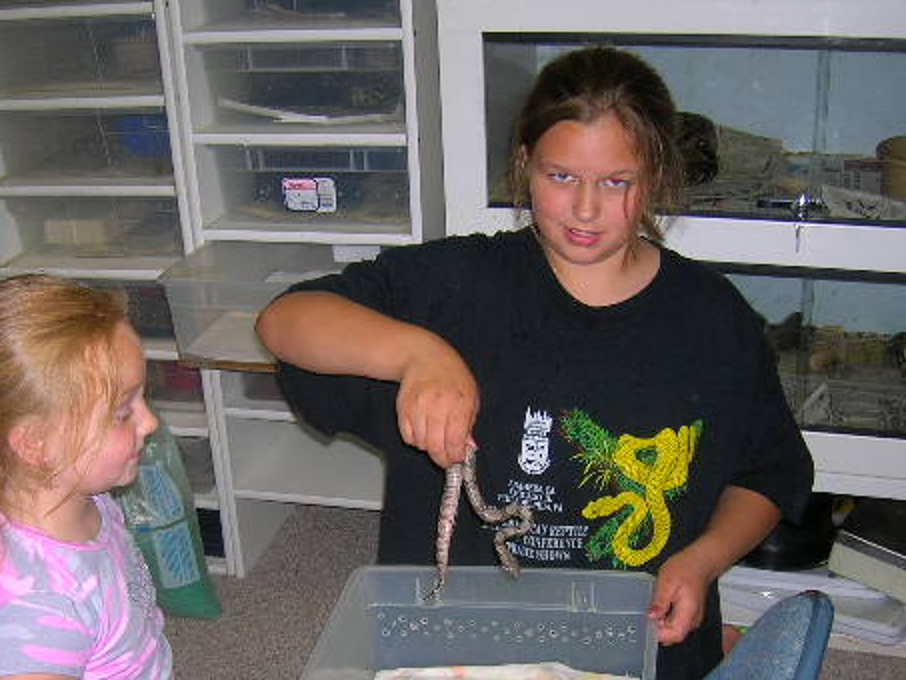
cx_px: 428
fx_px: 1257
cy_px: 474
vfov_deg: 30.0
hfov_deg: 39.6
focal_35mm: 48
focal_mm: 5.7
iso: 51
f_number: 2.9
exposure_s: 1/60.1
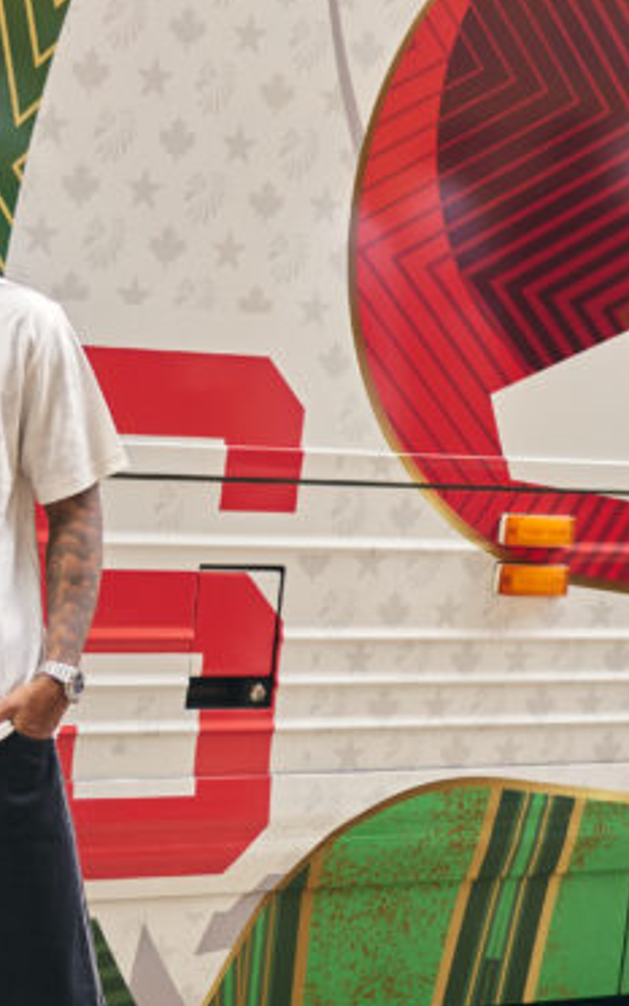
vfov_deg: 21.2
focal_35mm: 98
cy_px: 600
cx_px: -100
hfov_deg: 13.0
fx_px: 2689
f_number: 2
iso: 80
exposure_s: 1/200
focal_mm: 35
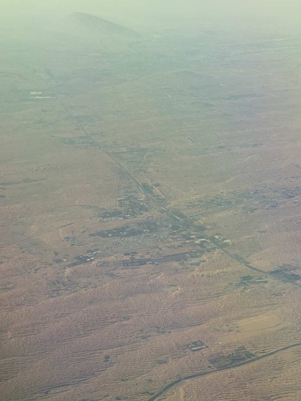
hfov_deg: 19.6
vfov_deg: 26.0
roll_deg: -1.5
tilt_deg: -20.2
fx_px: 869
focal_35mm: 75
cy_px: 221
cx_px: 191
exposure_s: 1/1287
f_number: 1.6
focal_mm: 5.96
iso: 32
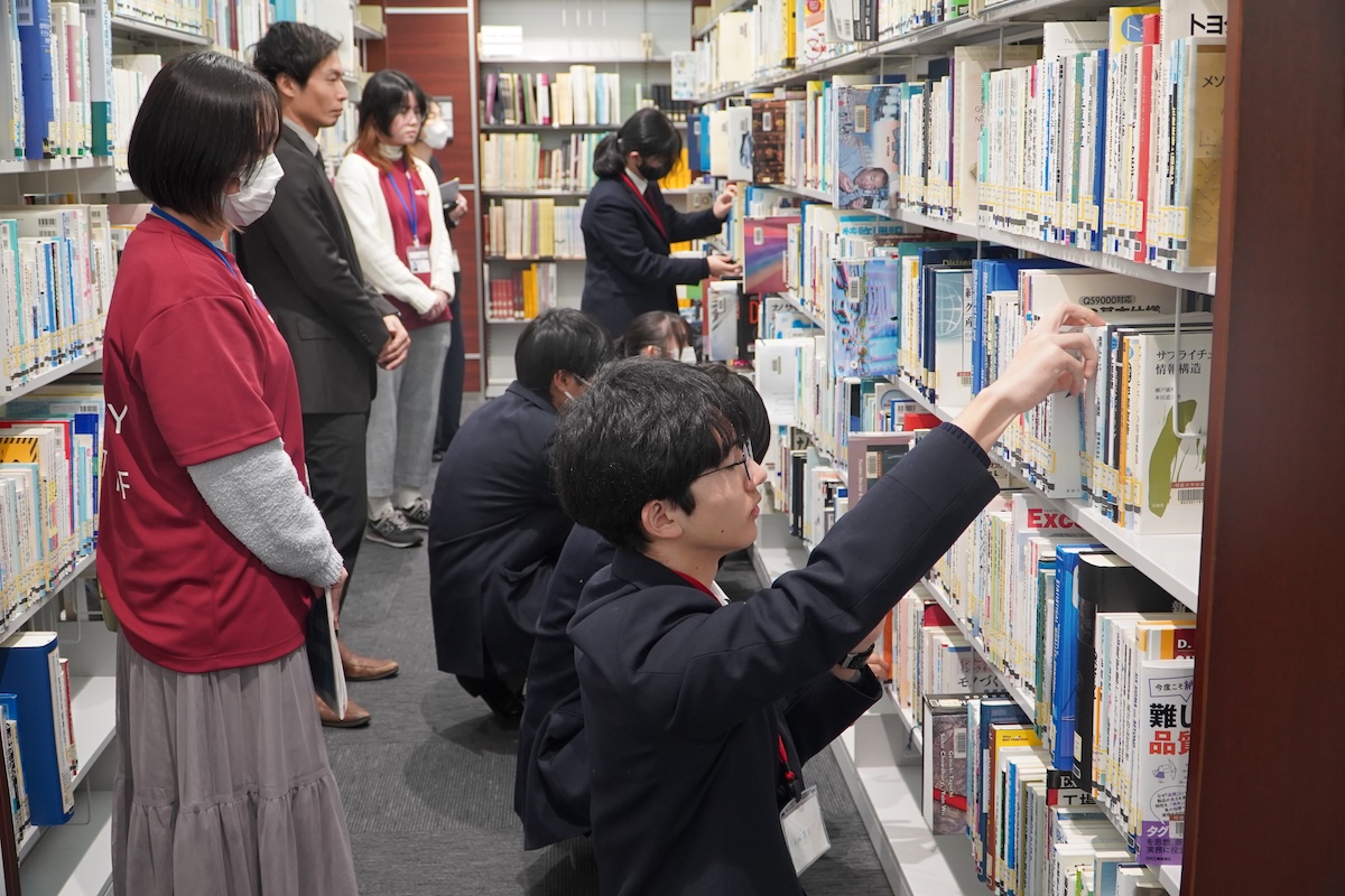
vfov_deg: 35.9
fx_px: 1382
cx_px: 672
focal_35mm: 37
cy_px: 448
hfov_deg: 51.9
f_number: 4
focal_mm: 25
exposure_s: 1/160
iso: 1250
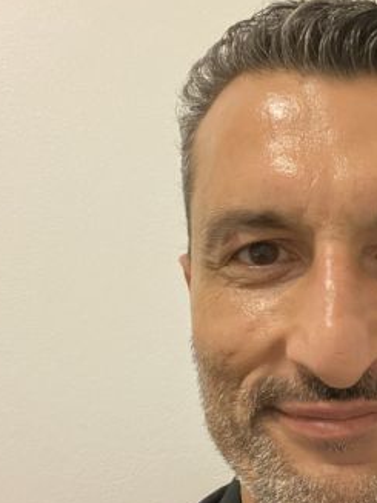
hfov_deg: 25.9
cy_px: 297
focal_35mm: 55
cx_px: 323
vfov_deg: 34.9
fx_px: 799
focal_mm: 2.71
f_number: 2.2
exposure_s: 1/33
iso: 400
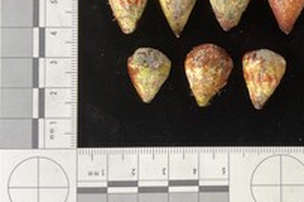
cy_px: 62
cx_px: 234
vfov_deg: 25.8
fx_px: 439
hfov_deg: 37.1
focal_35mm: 52
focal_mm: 3
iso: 64
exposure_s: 1/60
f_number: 1.8
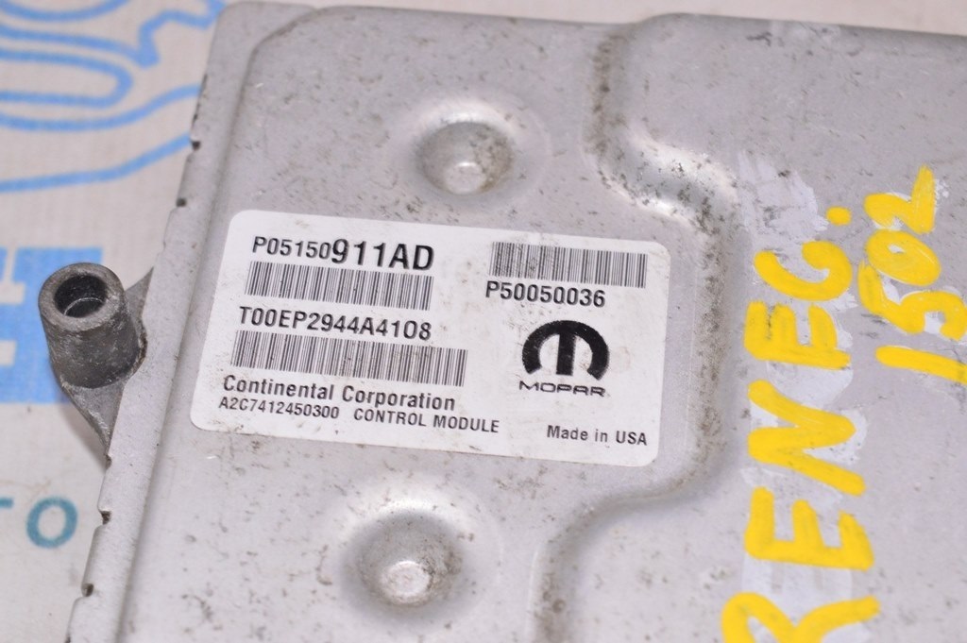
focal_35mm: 82
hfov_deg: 24.6
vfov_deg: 16.5
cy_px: 322
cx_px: 484
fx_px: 2214
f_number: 8
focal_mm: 55
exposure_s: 1/160
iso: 1600
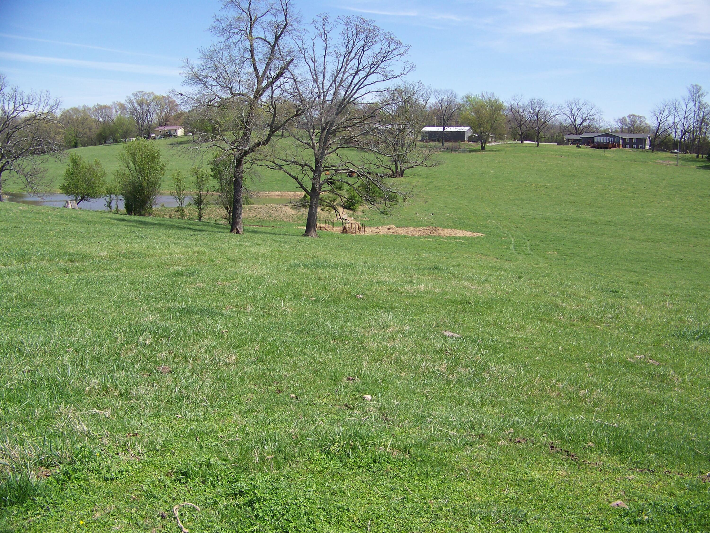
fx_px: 738
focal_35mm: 36
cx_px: 355
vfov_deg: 39.7
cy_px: 266
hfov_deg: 51.4
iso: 64
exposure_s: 1/800
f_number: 2.8
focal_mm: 5.85
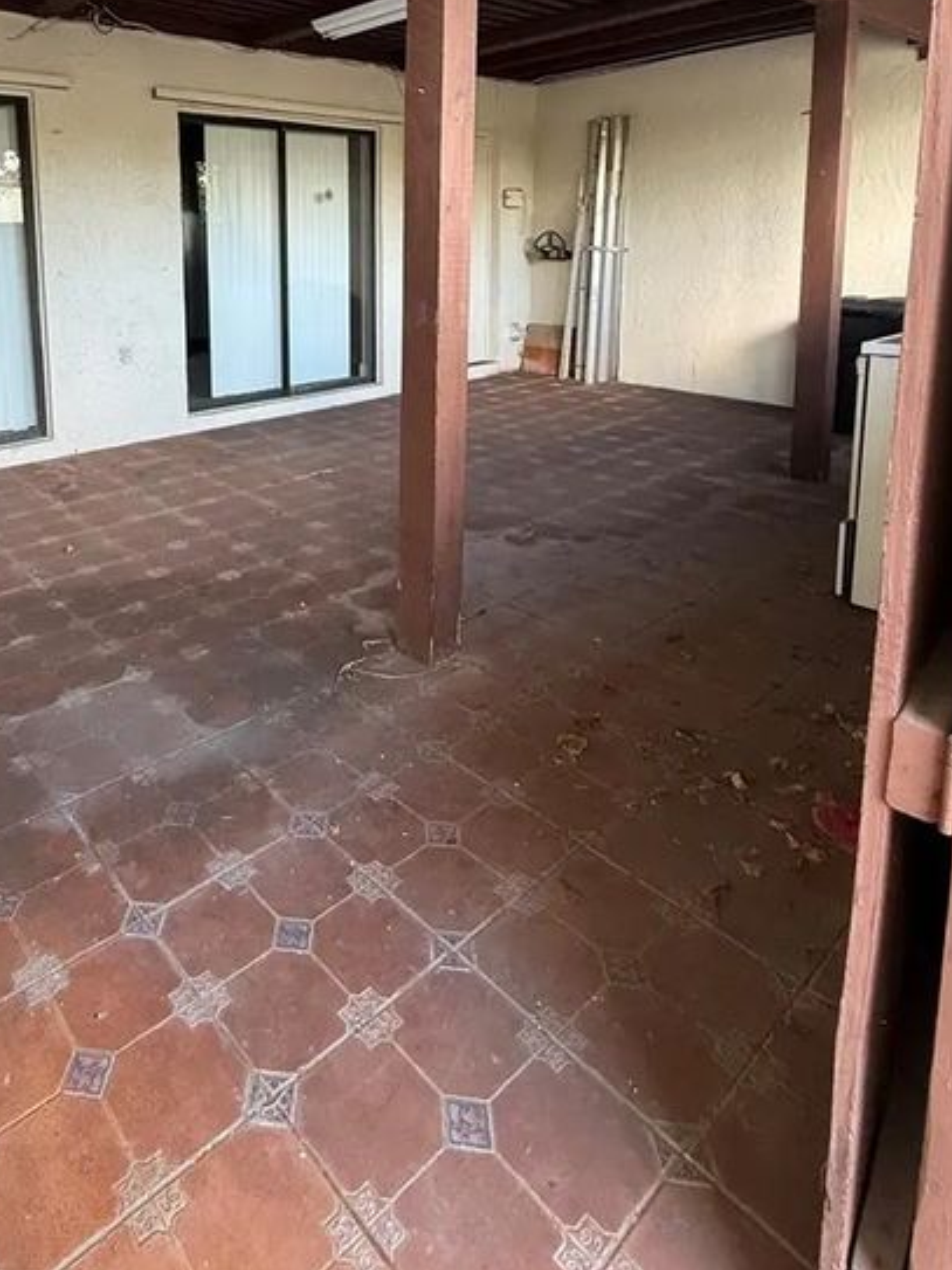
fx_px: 807
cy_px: 361
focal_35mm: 22
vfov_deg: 72.5
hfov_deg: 58.7
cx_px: 269
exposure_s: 1/99
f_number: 2.2
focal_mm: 2.22
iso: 250
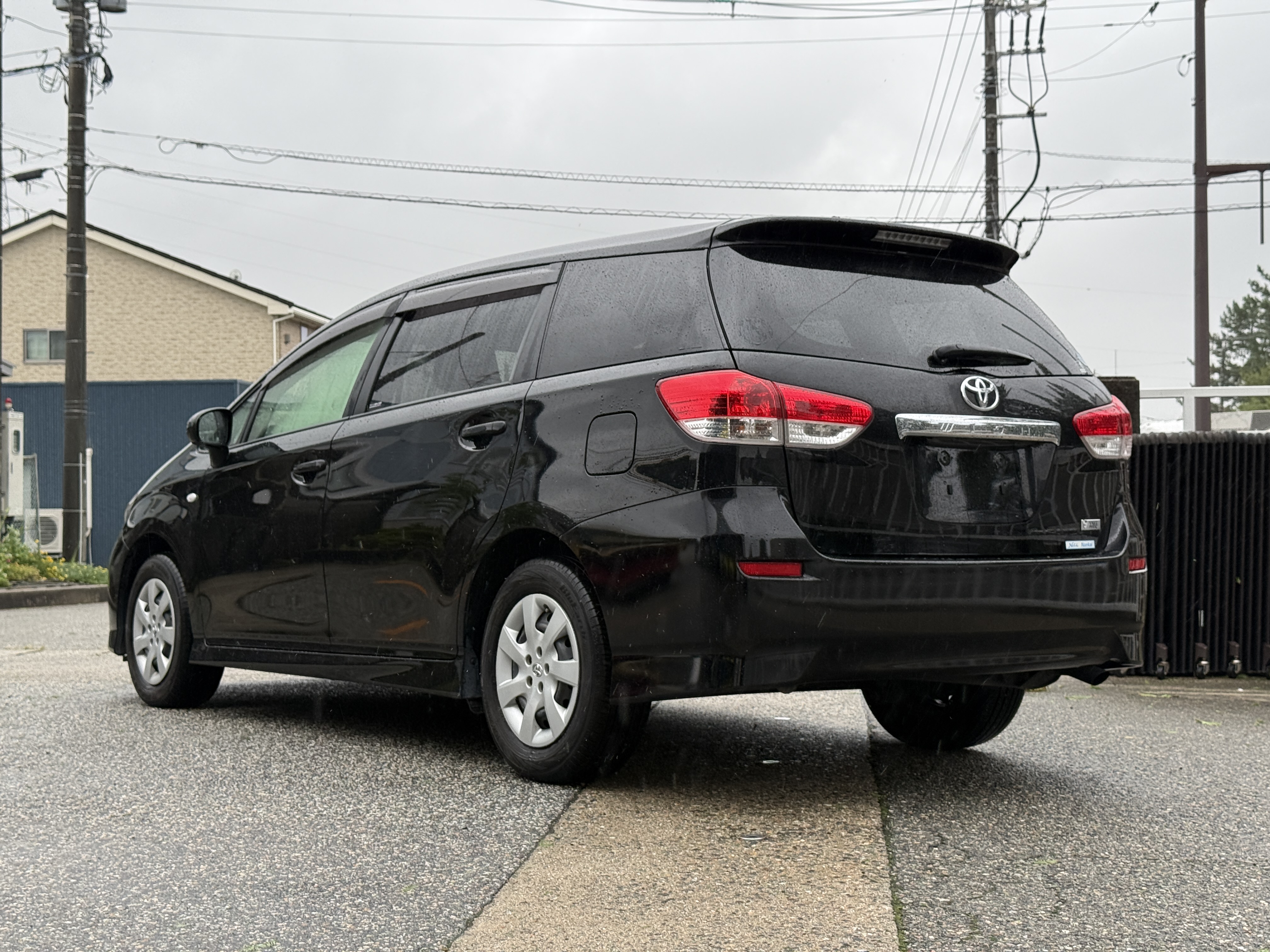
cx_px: 635
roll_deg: +0.5
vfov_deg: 30.3
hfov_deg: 39.7
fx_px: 1761
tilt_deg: +1.6
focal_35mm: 48
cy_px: 476
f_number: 1.78
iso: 64
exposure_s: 1/407
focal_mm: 6.76
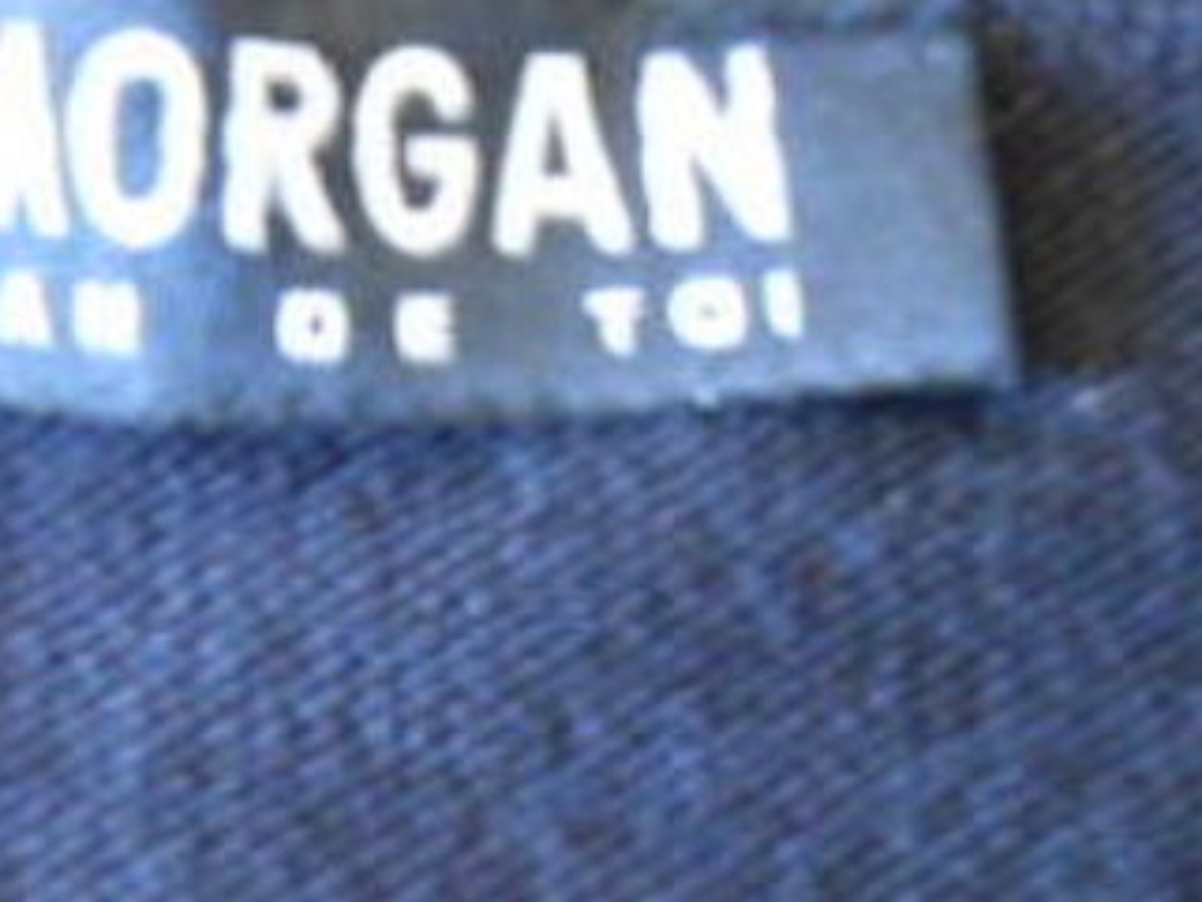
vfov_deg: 18.1
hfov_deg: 23.9
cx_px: 300
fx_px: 2814
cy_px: 640
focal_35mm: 81
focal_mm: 4.6
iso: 800
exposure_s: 1/3
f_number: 3.5
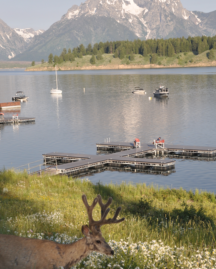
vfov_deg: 25.1
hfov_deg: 20.2
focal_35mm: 76
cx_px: 89
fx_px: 607
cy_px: 134
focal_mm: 34
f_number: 9
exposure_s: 1/320
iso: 200
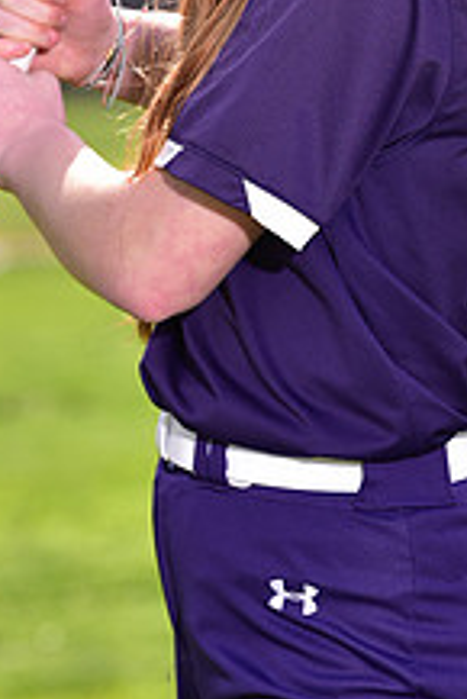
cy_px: -132
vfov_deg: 4.8
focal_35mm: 427
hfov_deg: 3.2
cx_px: 395
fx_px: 8295
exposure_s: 1/250
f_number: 5.6
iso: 80
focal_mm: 160
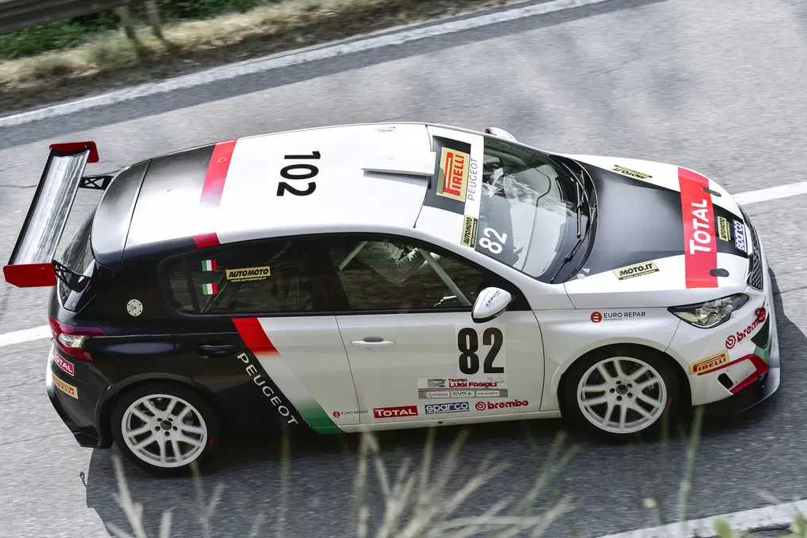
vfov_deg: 13.6
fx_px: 2265
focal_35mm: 101
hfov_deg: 20.2
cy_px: 272
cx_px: 387
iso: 200
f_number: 5
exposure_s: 1/1000
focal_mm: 86
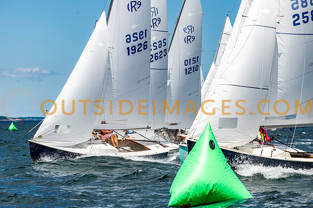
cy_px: 97
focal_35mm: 210
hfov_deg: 9.8
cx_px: 129
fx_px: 1826
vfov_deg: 6.5
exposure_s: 1/4000
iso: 500
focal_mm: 175
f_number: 5.6
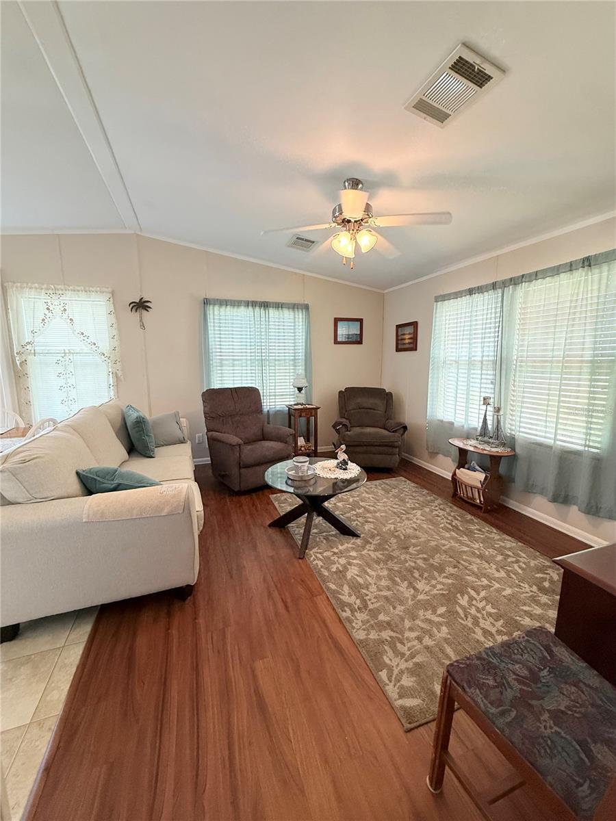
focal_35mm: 14
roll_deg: +0.3
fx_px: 332
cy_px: 410
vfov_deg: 102.1
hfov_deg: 85.7
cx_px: 308
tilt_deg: -7.4
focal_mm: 2.22
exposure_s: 1/120
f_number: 2.2
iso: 400
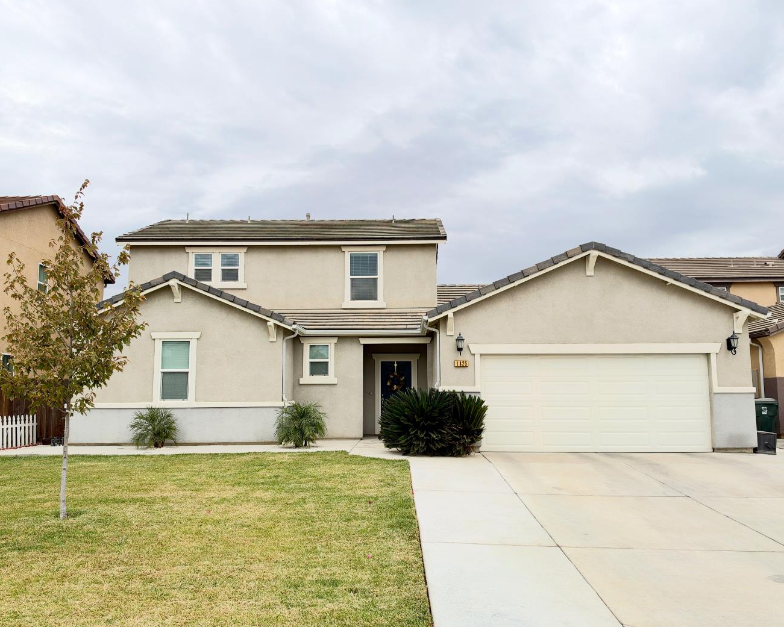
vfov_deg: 53.2
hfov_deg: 64.1
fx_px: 627
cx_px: 386
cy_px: 324
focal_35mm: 27
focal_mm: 6.93
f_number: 1.8
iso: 64
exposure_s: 1/2577
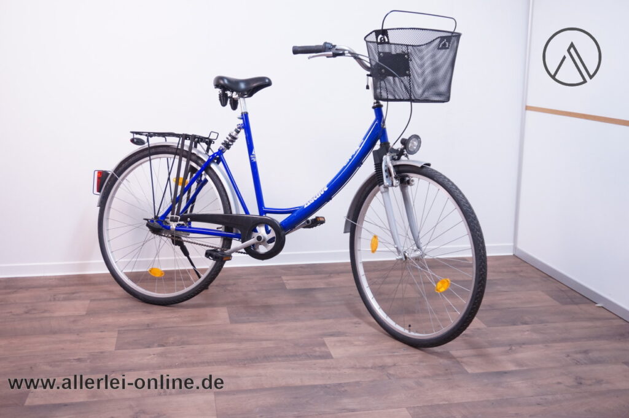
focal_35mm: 40
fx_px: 707
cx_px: 314
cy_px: 209
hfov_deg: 48.0
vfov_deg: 33.0
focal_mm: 27
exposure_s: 1/20
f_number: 4.5
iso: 800
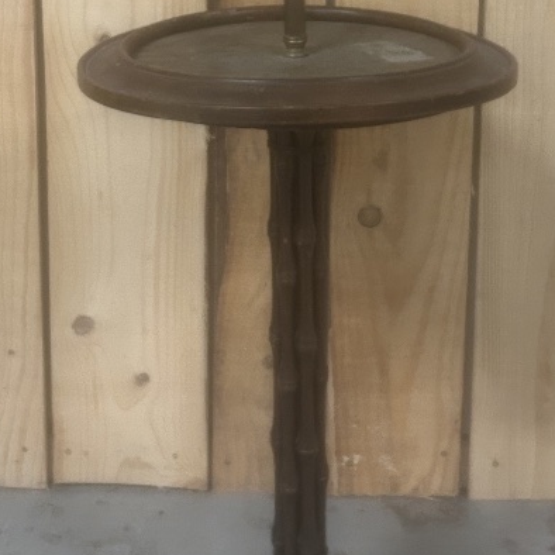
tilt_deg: -12.5
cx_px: 276
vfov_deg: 23.8
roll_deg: -0.7
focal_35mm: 70
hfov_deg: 24.7
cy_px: 32
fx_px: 1270
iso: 320
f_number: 1.5
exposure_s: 1/50
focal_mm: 5.7
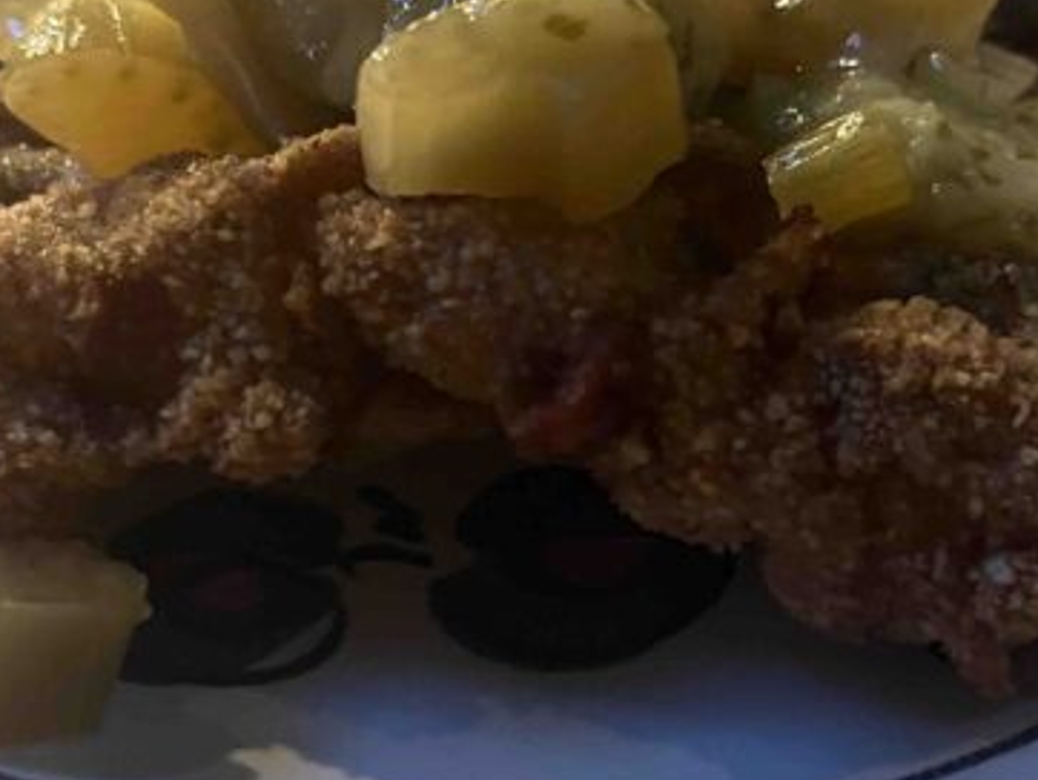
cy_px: 287
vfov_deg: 24.0
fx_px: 1830
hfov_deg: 31.6
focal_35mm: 61
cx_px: 588
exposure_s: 1/33
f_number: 1.6
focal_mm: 5.1
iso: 500
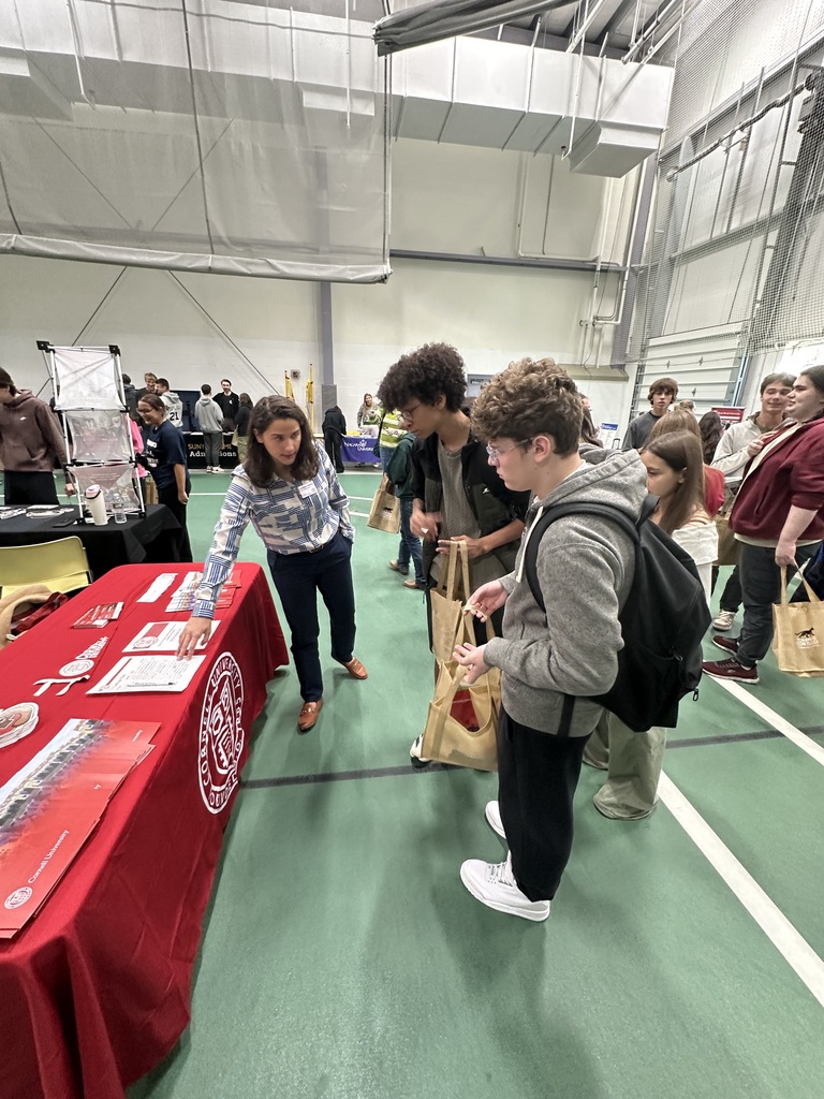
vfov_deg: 102.1
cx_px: 412
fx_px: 444
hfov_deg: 85.7
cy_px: 550
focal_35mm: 14
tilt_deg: -19.0
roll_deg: -2.7
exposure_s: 1/60
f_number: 2.2
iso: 400
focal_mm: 2.22
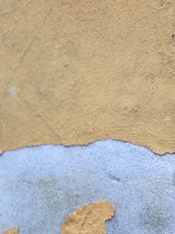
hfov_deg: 12.3
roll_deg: +1.5
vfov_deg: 14.0
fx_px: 795
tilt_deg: -8.5
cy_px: 471
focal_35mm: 118
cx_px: 212
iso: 32
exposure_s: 1/50
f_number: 2.2
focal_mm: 4.15
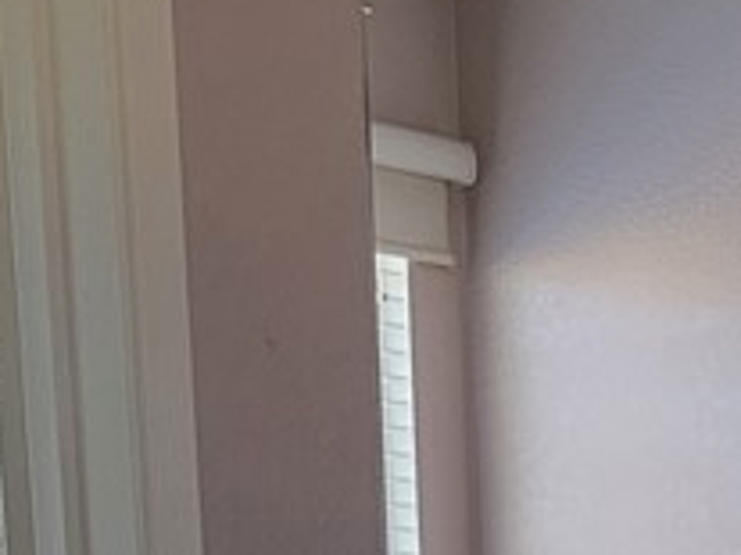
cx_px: 662
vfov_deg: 11.3
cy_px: 1092
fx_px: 2546
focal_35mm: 119
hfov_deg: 16.4
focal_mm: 6.7
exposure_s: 1/60
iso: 160
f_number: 1.8
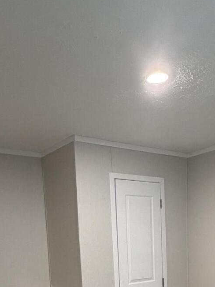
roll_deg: +2.3
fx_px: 356
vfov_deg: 38.8
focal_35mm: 43
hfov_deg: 33.6
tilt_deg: -5.8
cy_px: 287
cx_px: 118
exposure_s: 1/60
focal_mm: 2.22
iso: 320
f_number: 2.2
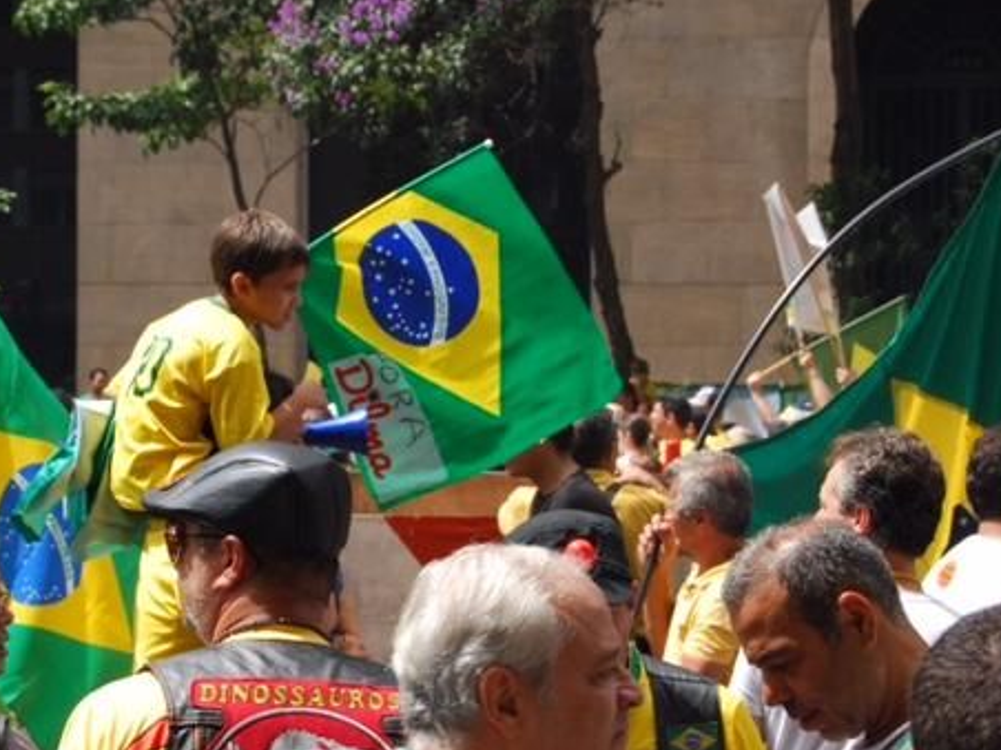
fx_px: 3258
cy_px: 383
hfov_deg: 17.4
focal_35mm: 113
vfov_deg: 13.1
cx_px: 363
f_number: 7.1
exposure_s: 1/320
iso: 400
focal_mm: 55
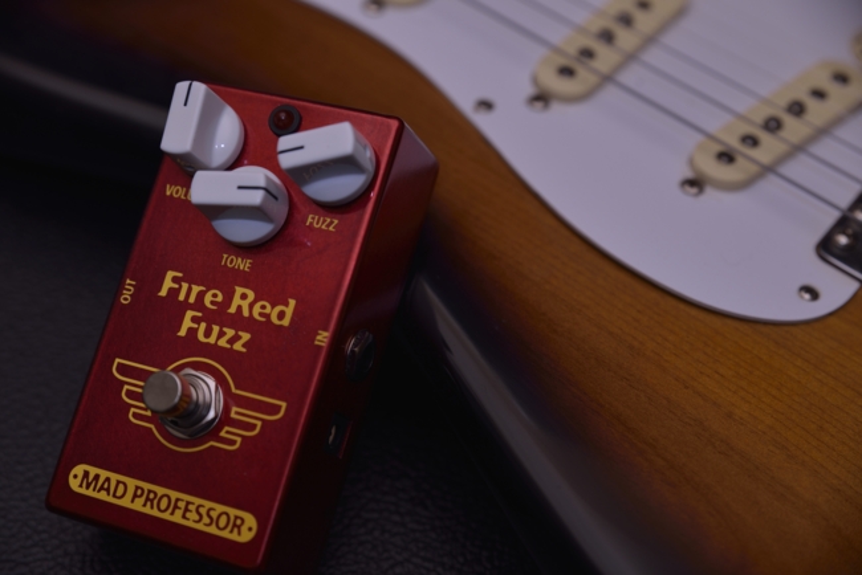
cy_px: 288
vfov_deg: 19.5
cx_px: 431
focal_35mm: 70
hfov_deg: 28.8
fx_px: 1677
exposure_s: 1/60
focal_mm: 70
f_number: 4
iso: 100
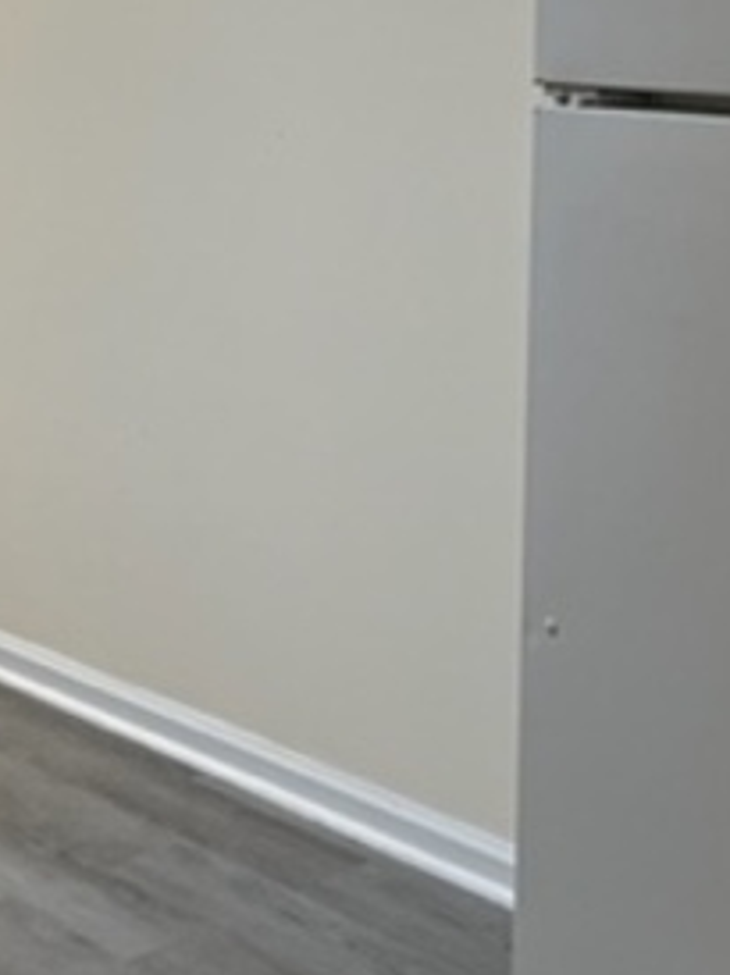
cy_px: 310
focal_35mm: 76
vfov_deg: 25.5
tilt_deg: -10.5
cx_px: 438
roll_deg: -1.0
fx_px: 2140
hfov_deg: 19.3
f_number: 1.5
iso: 100
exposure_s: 1/60
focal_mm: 5.7
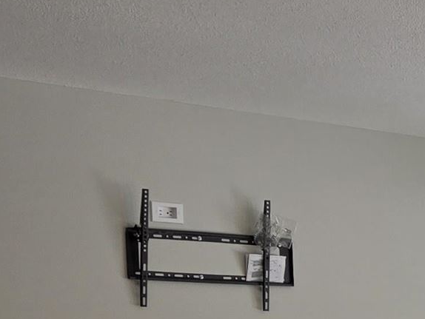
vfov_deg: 11.5
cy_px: 500
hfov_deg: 13.7
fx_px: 1511
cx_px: 839
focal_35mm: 123
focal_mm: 5.4
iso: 25
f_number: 1.8
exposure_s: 1/550
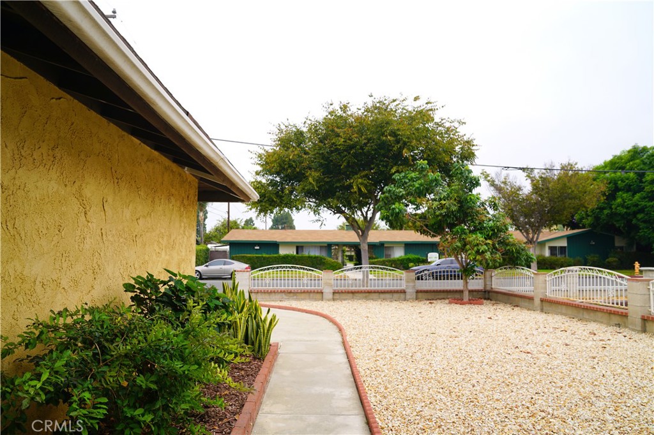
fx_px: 436
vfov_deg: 53.1
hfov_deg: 73.8
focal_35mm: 24
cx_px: 327
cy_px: 218
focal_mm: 24
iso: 100
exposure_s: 1/160
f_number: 5
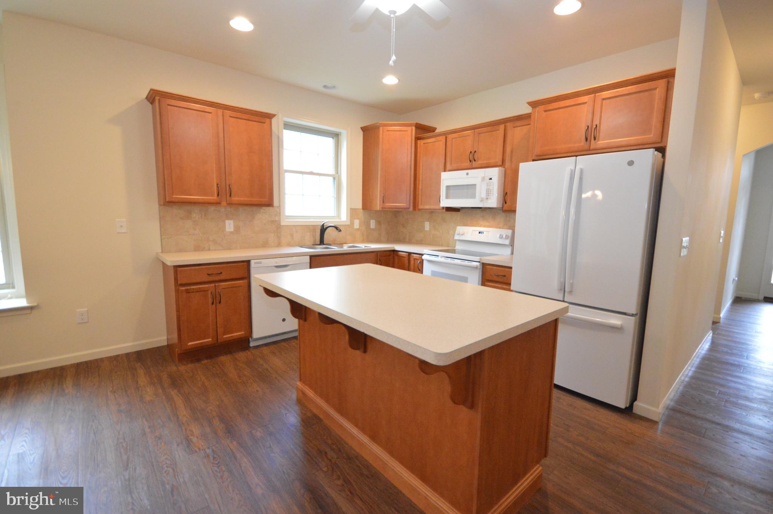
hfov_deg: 100.4
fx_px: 322
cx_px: 386
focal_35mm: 15
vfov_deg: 77.2
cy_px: 257
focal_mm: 10
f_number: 5
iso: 3200
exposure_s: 1/100
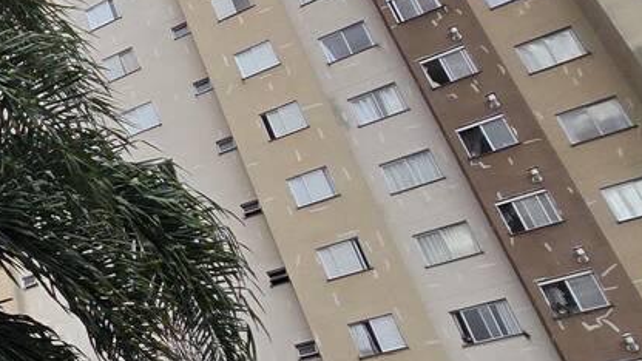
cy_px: 295
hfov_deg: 26.3
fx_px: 834
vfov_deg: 24.0
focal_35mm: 49
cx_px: -381
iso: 80
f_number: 2.2
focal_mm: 2.2
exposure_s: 1/2000
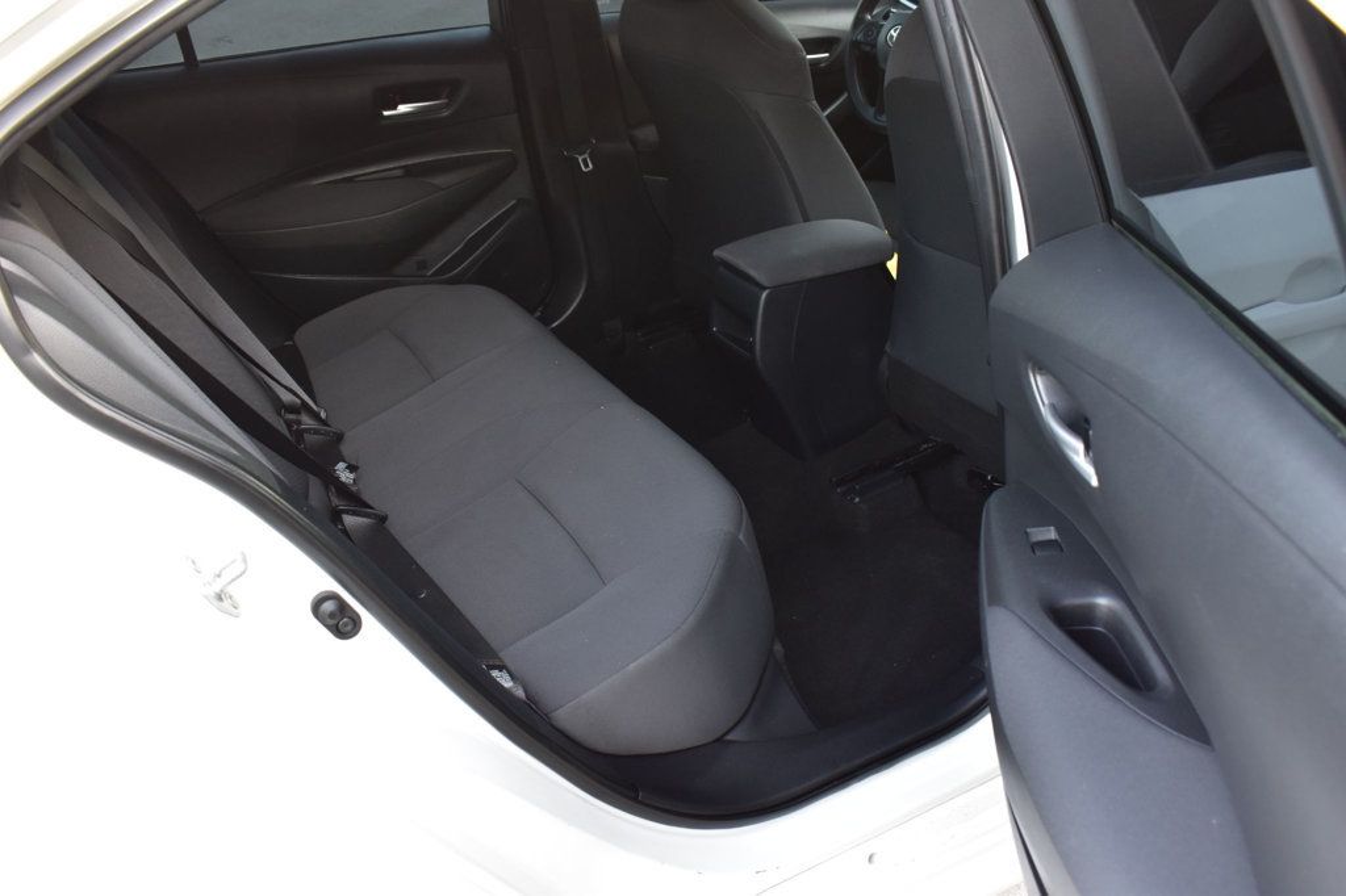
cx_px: 673
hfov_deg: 59.5
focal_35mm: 32
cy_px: 448
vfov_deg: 41.7
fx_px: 1177
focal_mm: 21
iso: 560
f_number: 6.3
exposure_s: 1/15
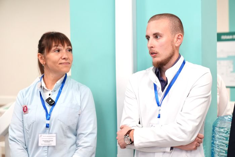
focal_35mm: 70
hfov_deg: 28.8
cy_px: 78
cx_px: 118
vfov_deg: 19.5
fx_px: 457
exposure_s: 1/200
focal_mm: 70
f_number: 3.5
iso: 2000
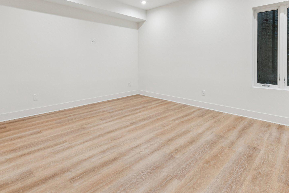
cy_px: 63
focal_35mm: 20
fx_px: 161
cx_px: 156
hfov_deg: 83.8
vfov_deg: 60.4
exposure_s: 1/10
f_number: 10
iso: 320
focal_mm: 14
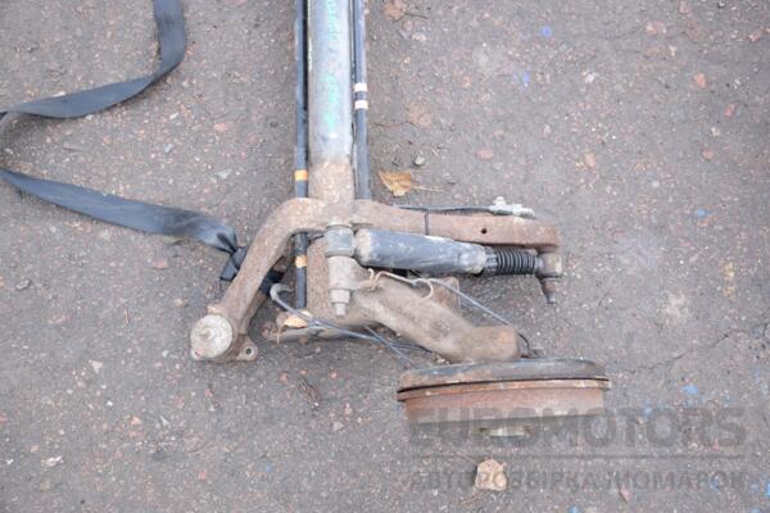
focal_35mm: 36
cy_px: 256
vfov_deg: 36.9
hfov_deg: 53.1
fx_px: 770
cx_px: 385
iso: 800
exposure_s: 1/125
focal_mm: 24
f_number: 5
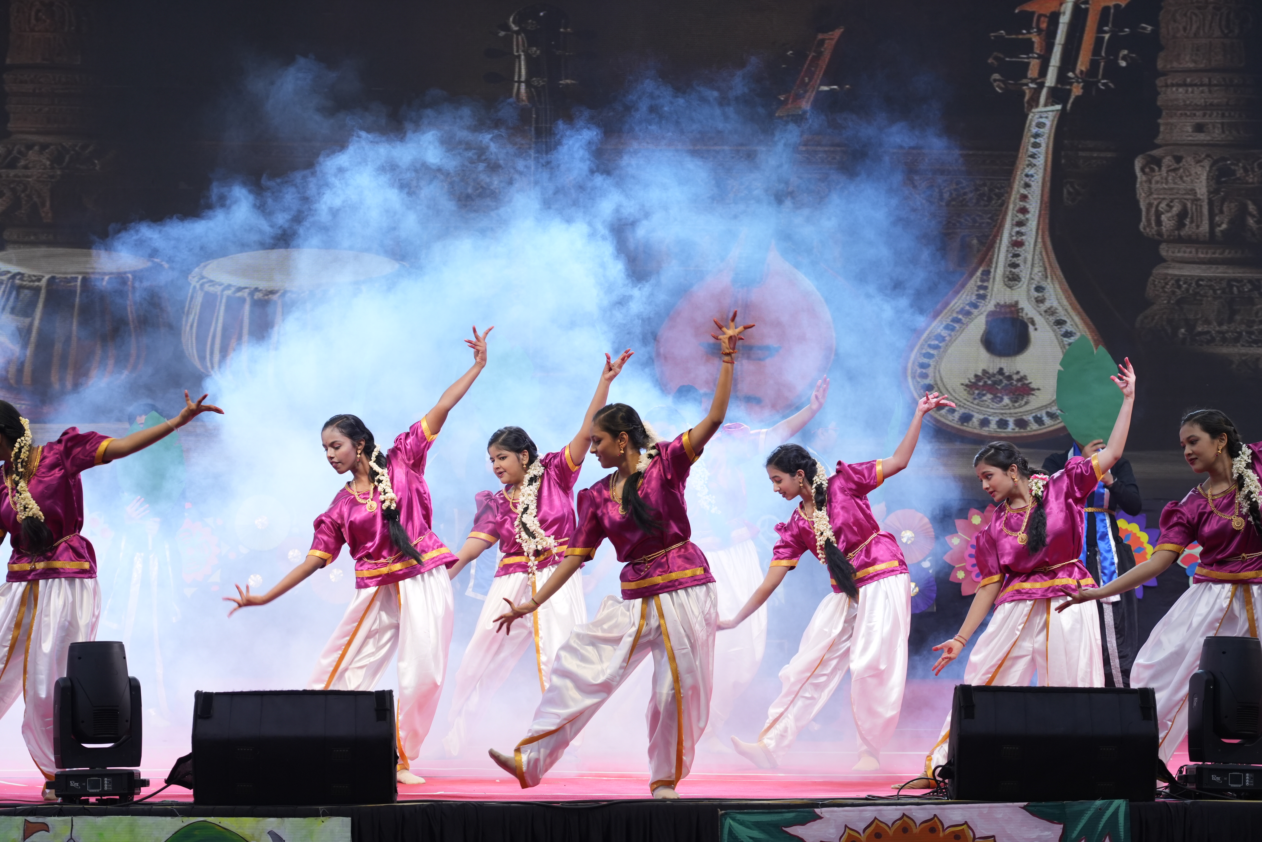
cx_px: 631
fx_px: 3681
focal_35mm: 105
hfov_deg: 19.5
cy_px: 421
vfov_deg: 13.0
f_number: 5.6
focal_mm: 105
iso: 1000
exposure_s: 1/250
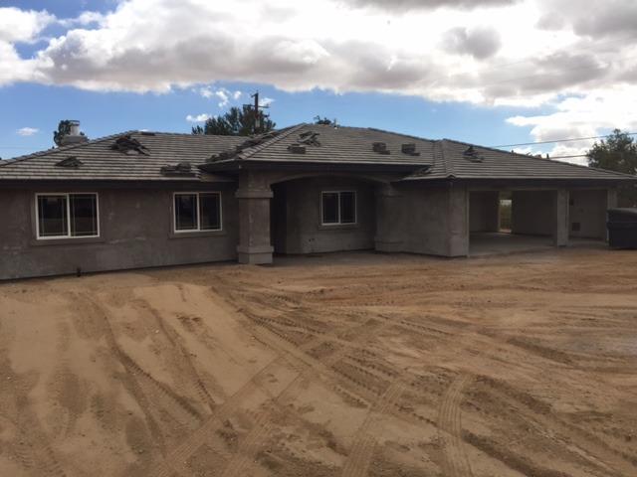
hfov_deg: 61.7
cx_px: 318
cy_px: 238
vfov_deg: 48.2
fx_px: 534
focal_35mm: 29
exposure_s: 1/2198
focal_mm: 4.15
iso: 32
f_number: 2.2
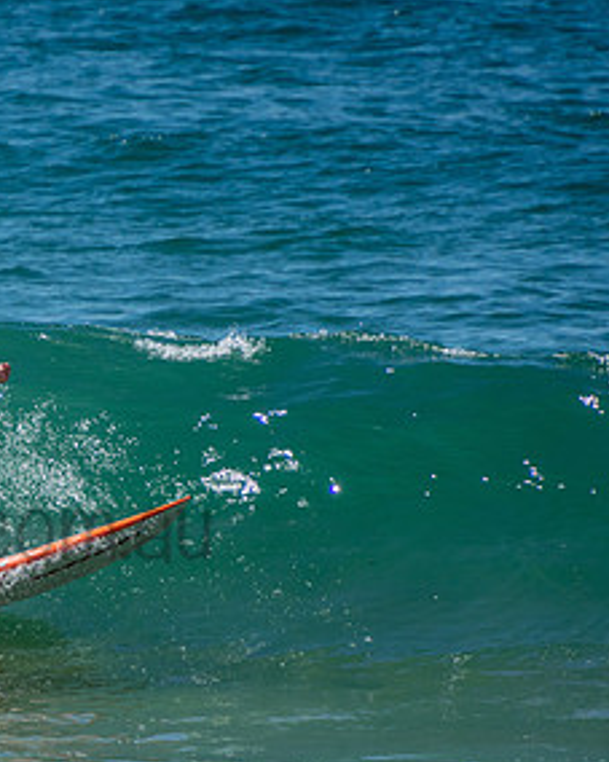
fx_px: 25969
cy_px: 498
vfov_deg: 1.7
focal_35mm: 1152
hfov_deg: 1.3
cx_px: -72
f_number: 5.6
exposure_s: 1/2000
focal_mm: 400
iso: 320
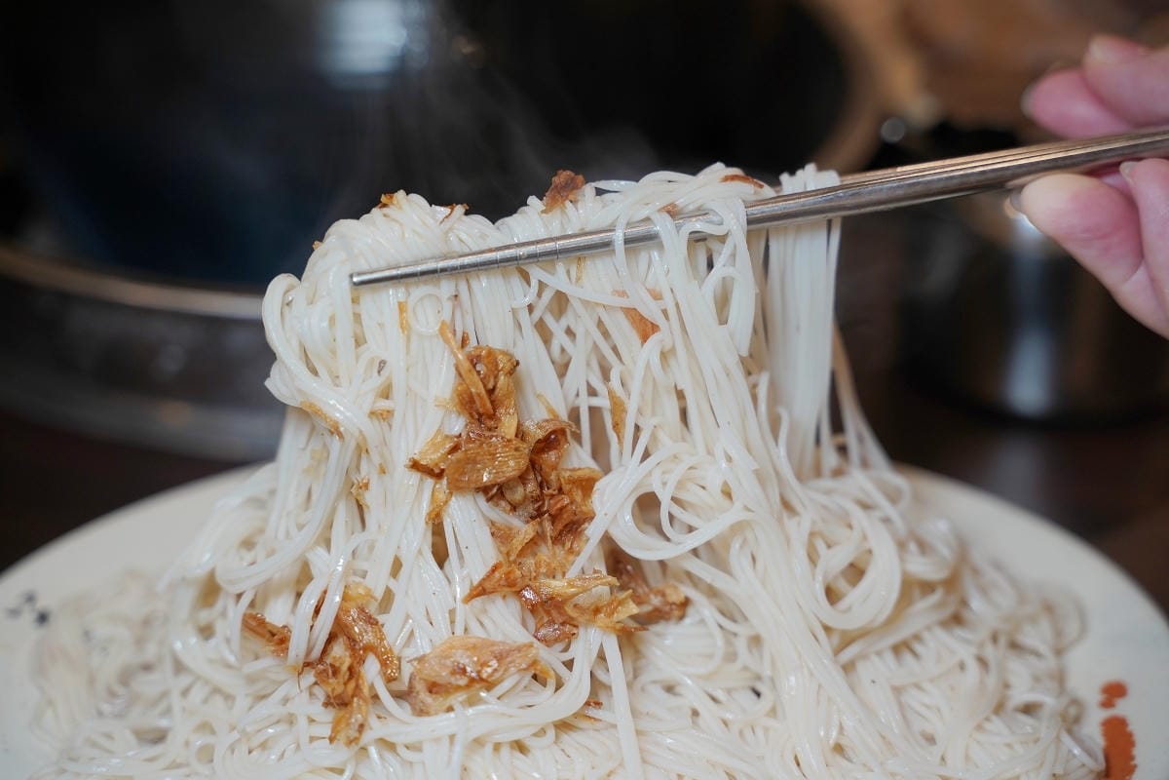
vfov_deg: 18.2
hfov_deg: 27.0
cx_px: 584
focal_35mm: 75
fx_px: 2435
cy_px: 390
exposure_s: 1/80
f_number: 4
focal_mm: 75
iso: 200
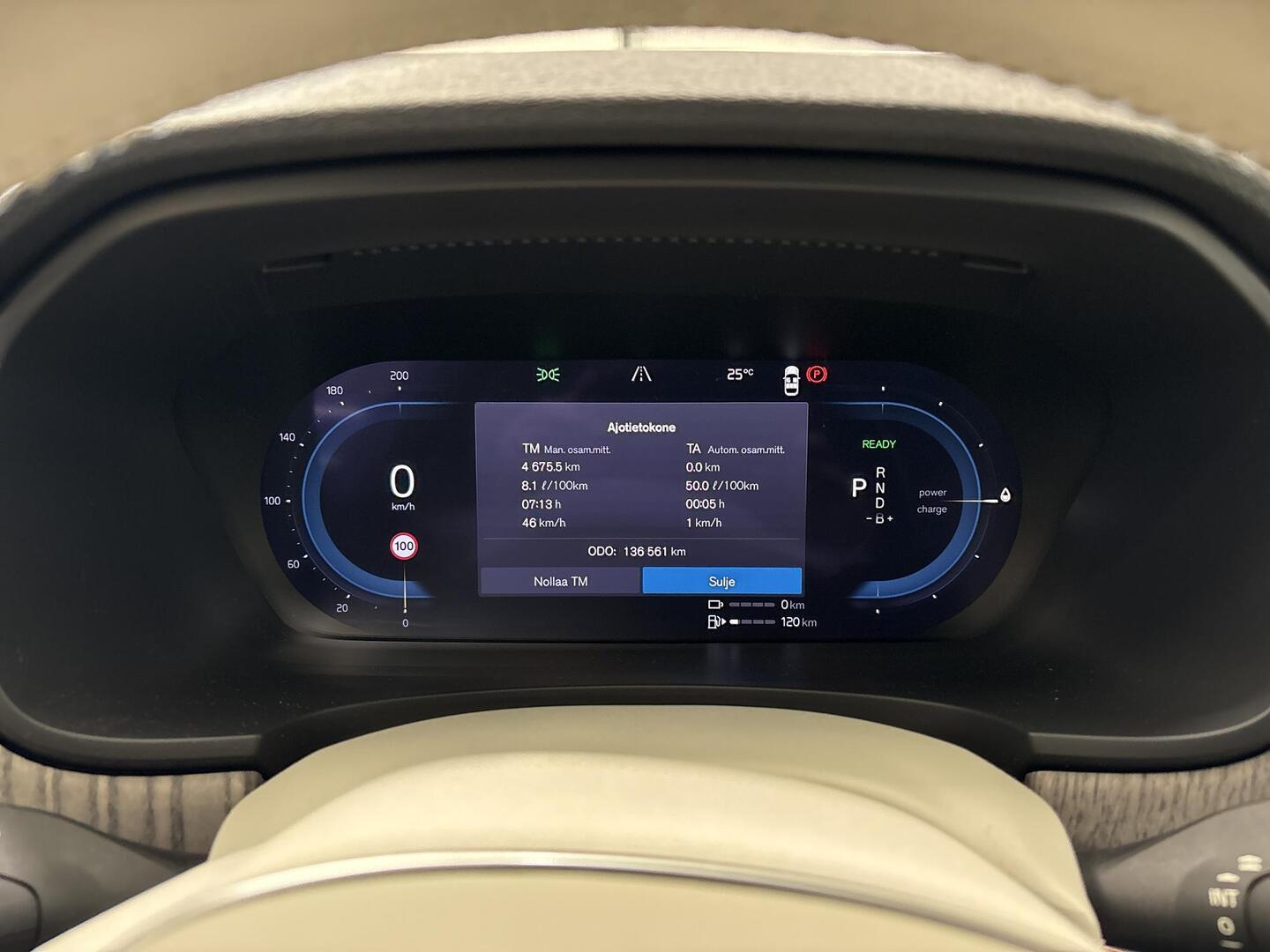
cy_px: 476
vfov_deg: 53.1
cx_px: 635
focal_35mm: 26
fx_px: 954
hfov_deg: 67.3
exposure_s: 1/25
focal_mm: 5.96
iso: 500
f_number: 1.6
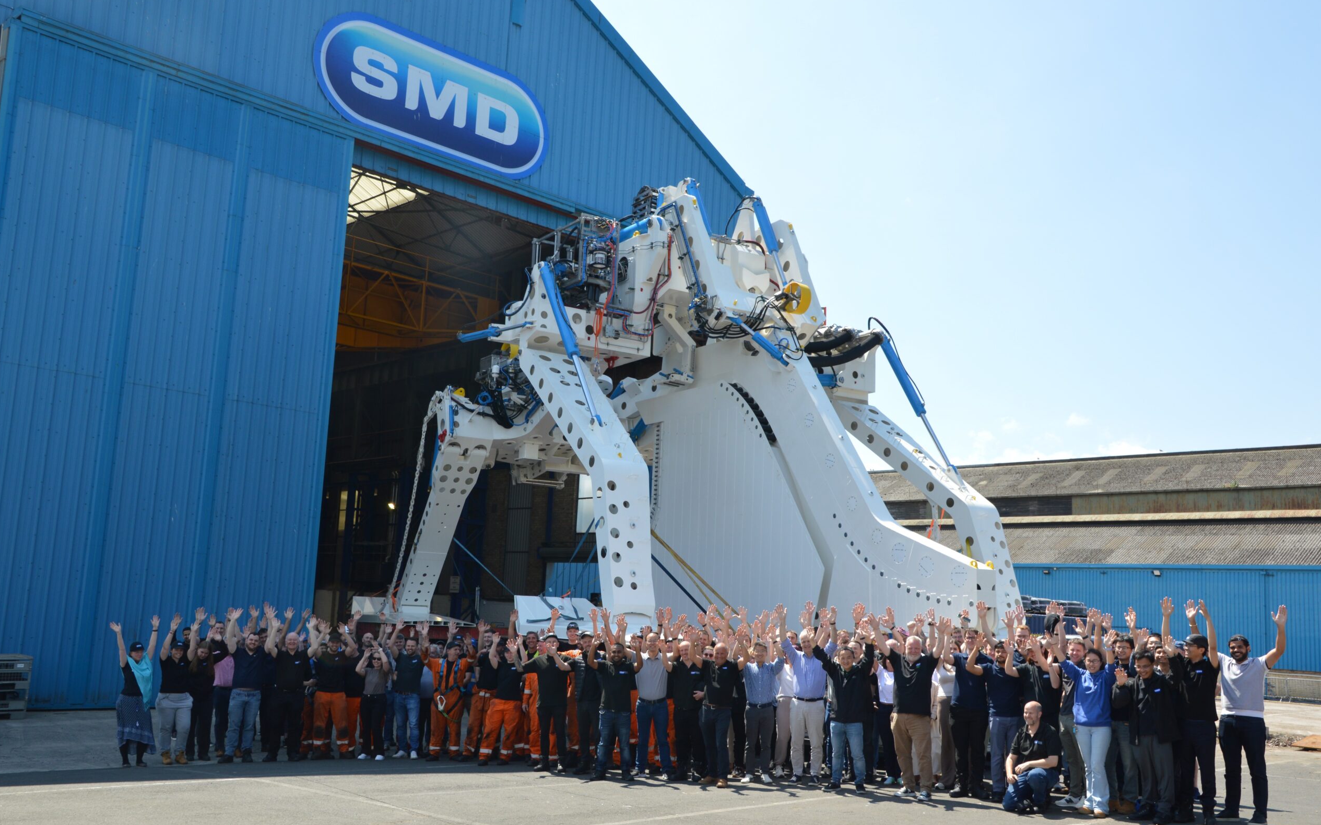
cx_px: 663
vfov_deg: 37.3
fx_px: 1224
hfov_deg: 56.7
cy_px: 421
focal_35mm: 34
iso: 200
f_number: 8
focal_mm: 22
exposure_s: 1/250
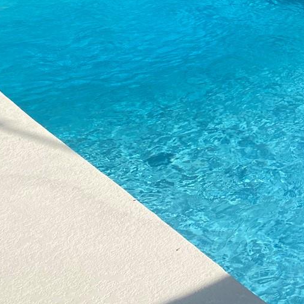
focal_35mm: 73
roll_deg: -0.6
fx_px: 725
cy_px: -19
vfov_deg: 22.5
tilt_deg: -9.7
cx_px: 409
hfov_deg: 21.2
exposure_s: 1/2268
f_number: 1.8
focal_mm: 4.25
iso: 32
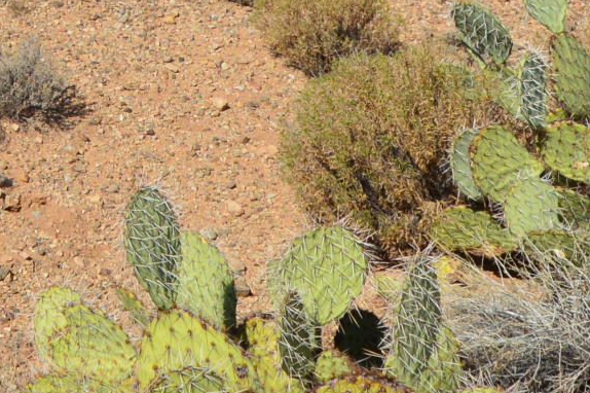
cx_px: -27
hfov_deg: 20.8
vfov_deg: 13.5
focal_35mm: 94
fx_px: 1540
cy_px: -228
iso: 280
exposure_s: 1/500
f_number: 11
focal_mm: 12
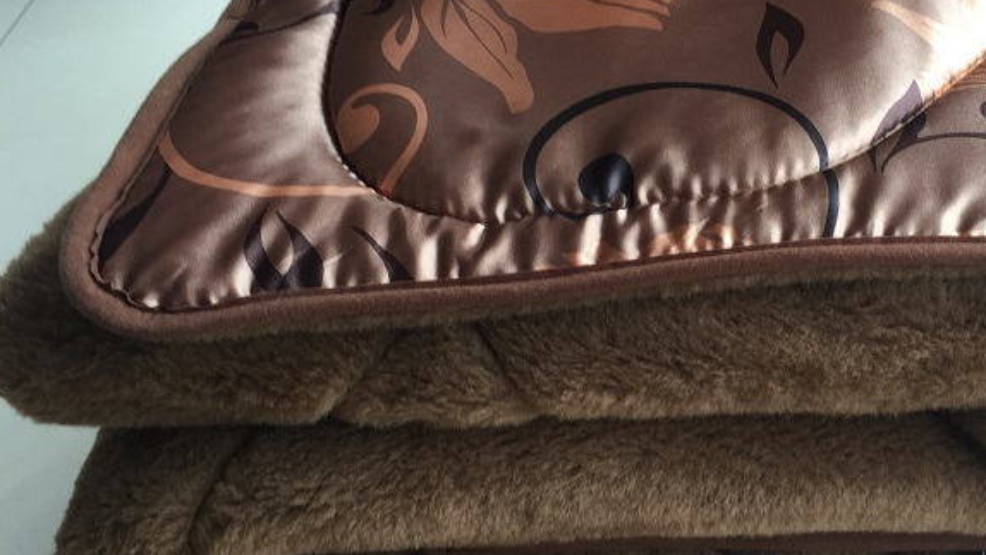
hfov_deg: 45.6
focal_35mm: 44
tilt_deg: -43.6
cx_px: 670
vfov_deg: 27.1
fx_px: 1150
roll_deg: +0.8
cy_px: 278
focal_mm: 4.15
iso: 32
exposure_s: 1/50
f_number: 2.2
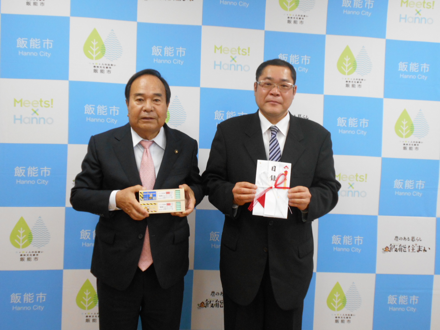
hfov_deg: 47.9
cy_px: 165
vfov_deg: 36.8
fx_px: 496
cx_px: 220
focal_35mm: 39
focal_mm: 6.7
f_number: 3.9
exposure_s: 1/30
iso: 360
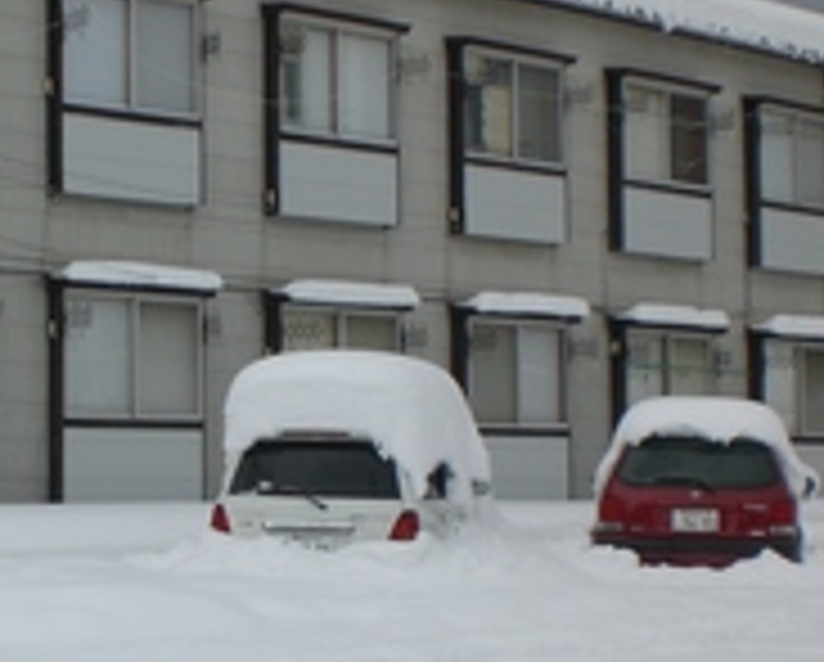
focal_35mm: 81
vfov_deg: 18.9
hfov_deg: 22.8
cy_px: 450
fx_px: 1979
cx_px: 41
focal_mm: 6.3
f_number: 4.4
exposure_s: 1/800
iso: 50
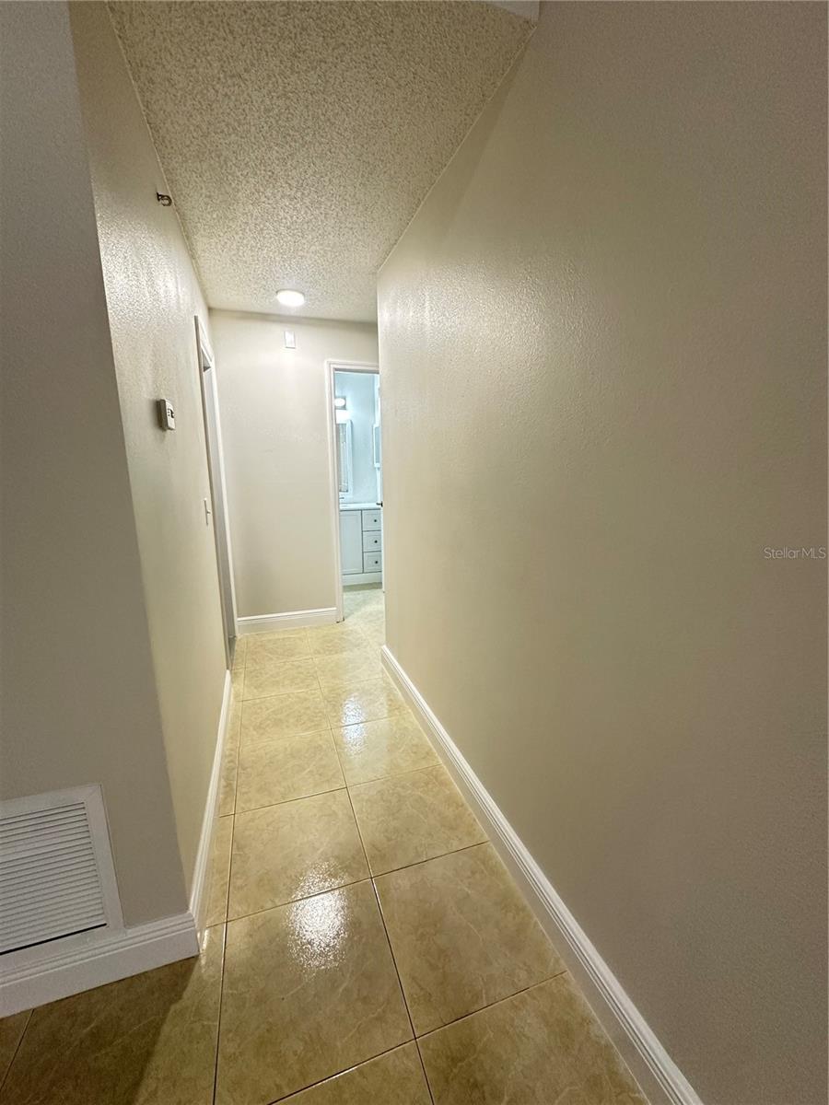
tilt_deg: -11.5
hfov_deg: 85.7
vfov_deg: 102.1
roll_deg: -0.6
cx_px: 414
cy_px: 552
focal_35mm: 14
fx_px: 447
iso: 320
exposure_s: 1/60
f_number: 2.2
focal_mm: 2.22
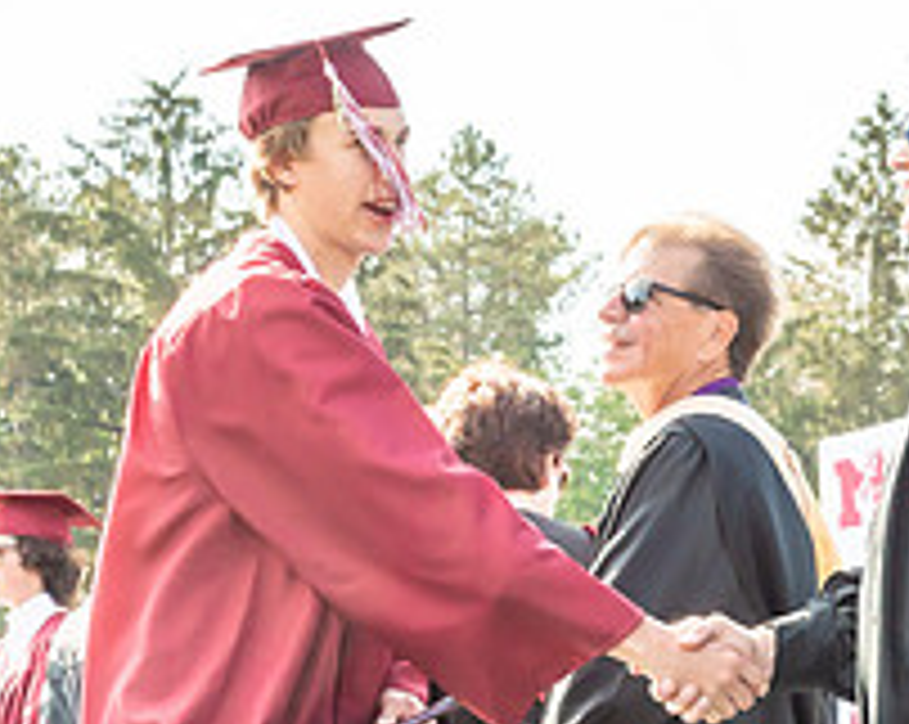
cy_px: 805
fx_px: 3680
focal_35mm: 137
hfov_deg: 14.1
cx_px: 524
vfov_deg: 11.1
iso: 200
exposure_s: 1/500
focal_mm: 29
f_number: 7.1
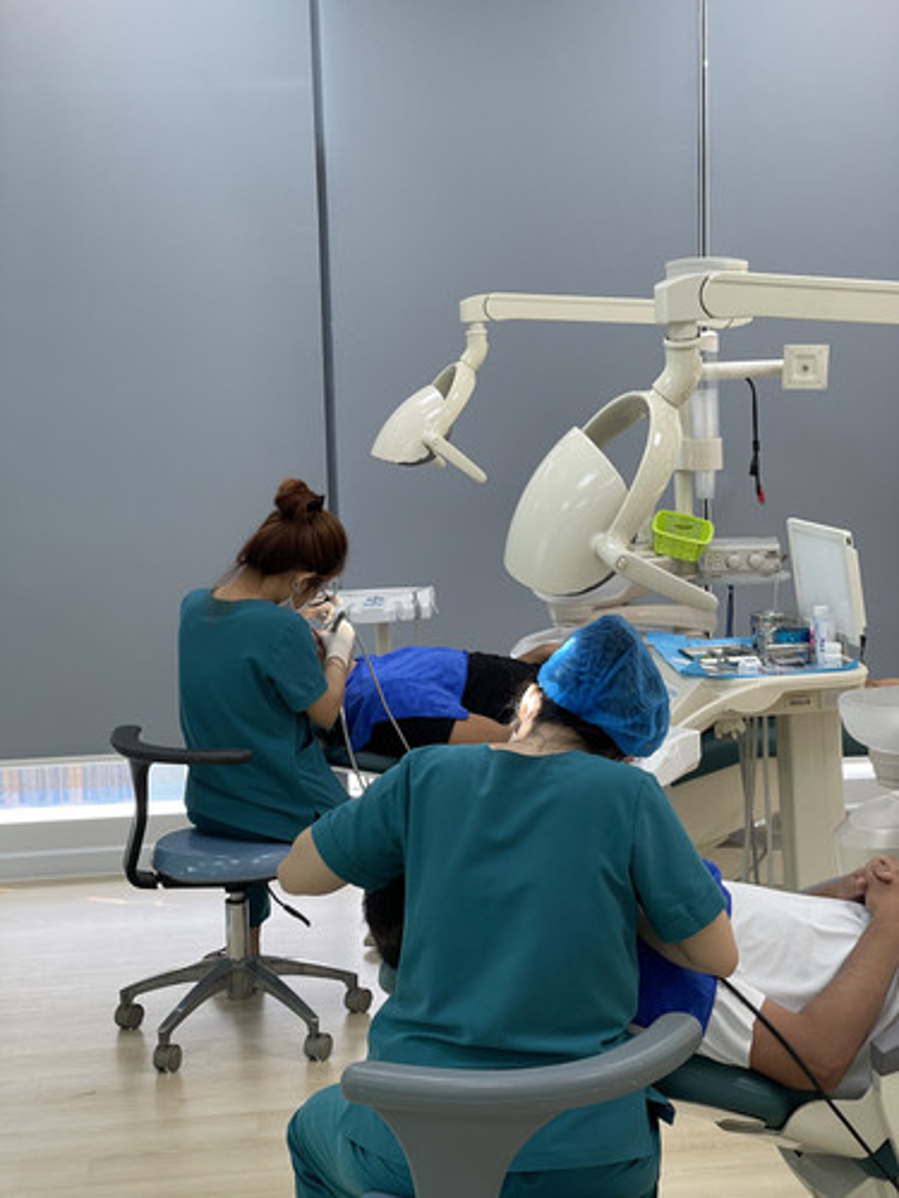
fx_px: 2216
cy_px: 599
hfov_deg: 22.9
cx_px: 450
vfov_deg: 30.3
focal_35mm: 64
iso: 80
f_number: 2.2
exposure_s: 1/100
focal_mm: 7.5
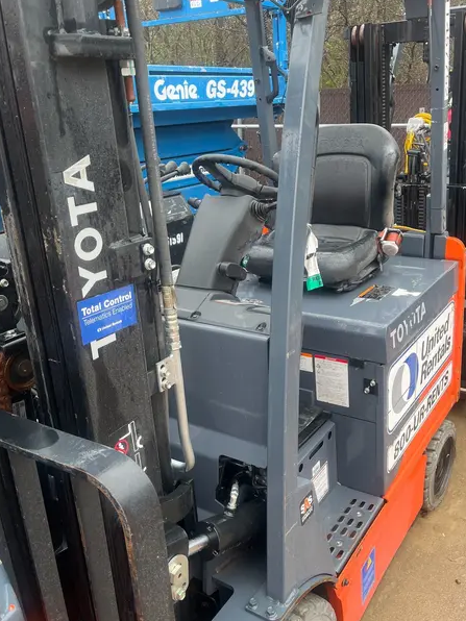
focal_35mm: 32
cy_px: 285
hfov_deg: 44.0
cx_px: 276
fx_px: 574
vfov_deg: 56.7
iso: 40
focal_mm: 5.1
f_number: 1.6
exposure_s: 1/122
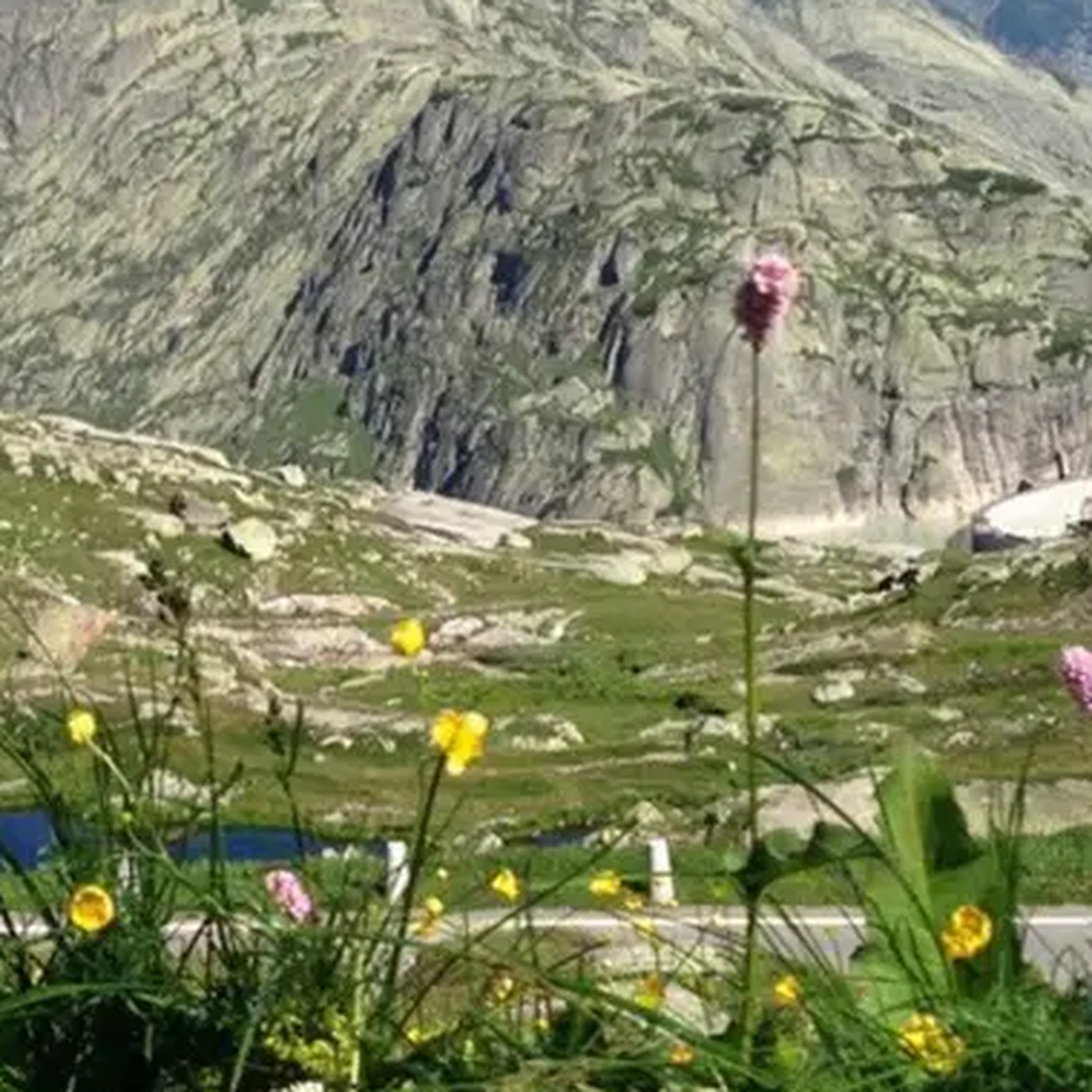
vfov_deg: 18.8
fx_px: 3284
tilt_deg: -3.9
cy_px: 336
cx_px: 221
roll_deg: +4.7
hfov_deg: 18.7
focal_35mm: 92
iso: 50
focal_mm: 4.12
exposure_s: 1/1391
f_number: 2.4
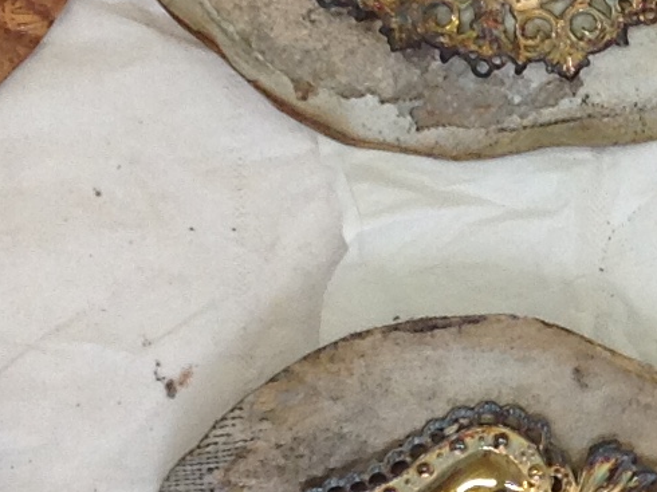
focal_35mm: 185
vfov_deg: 8.0
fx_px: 3510
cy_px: 339
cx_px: 952
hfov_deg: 10.4
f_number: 2.4
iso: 50
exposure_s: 1/25
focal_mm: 4.28
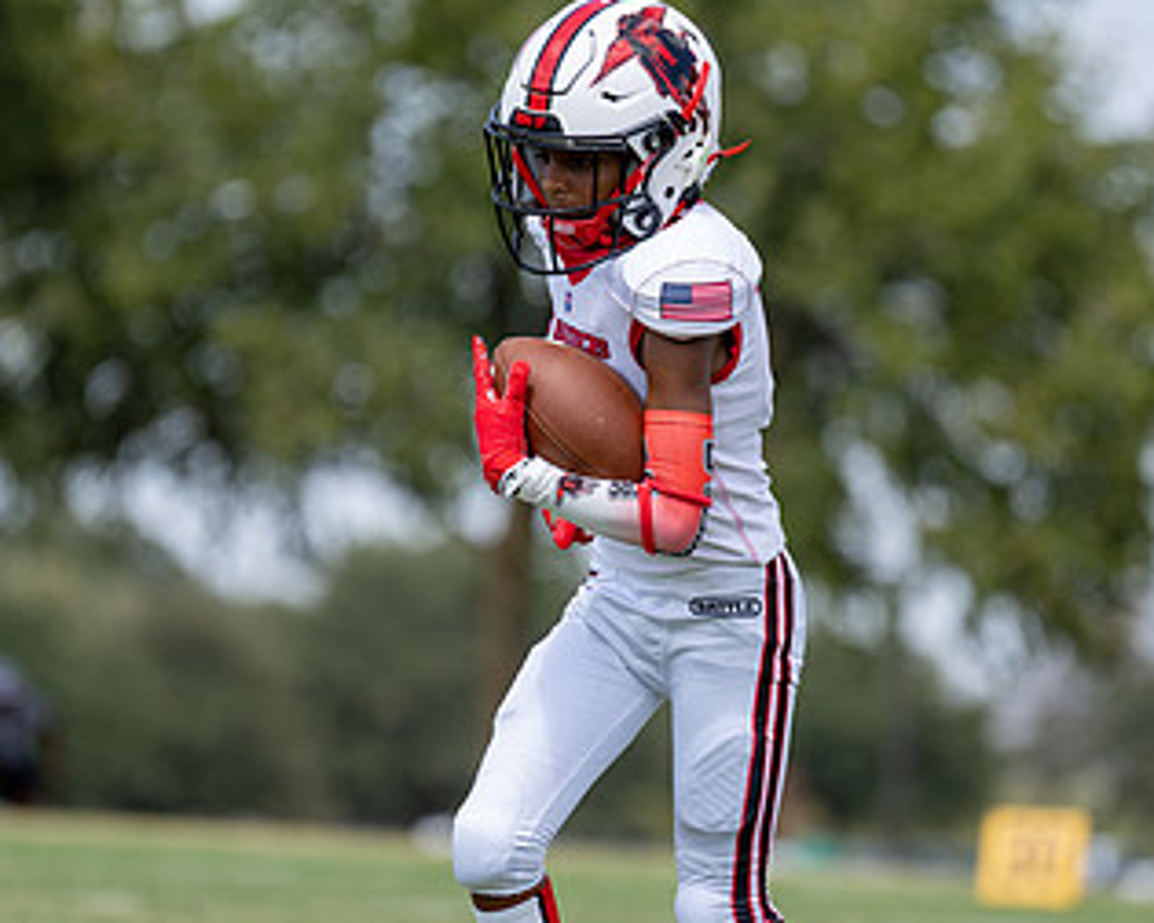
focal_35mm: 351
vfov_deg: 4.4
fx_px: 11988
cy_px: 476
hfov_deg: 5.5
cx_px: 586
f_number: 2.8
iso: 200
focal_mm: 188
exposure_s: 1/2000
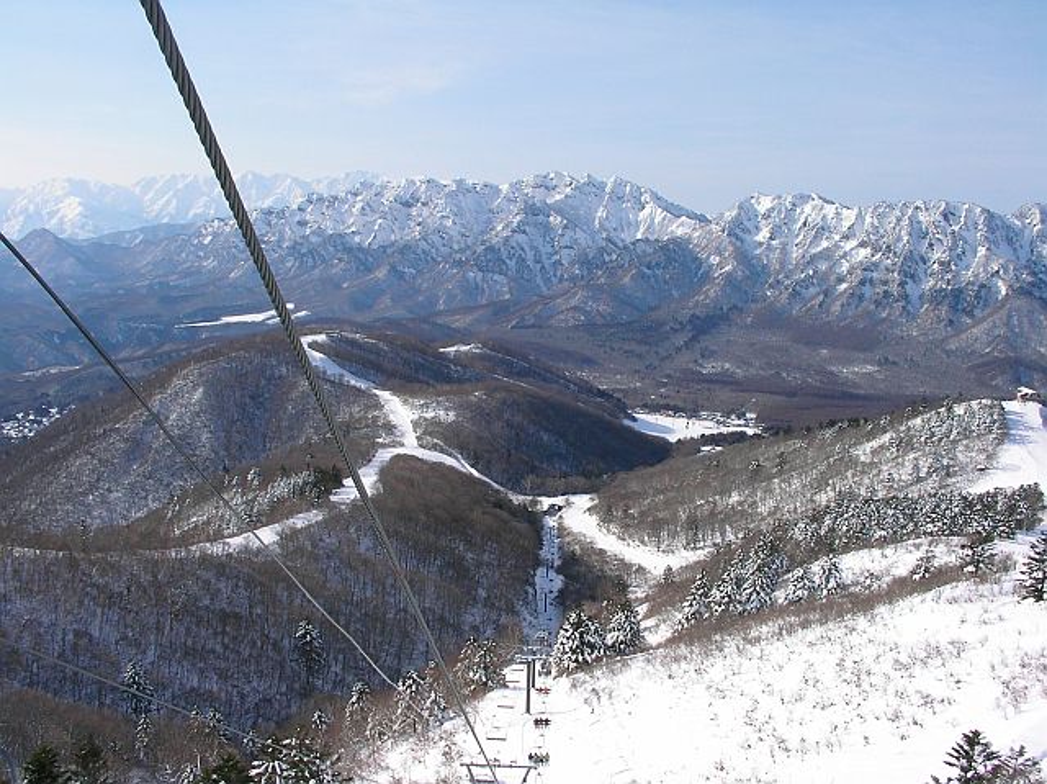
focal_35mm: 38
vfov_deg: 37.7
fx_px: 1148
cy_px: 392
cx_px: 524
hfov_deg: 49.0
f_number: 6.7
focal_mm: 5.8
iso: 50
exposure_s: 1/291
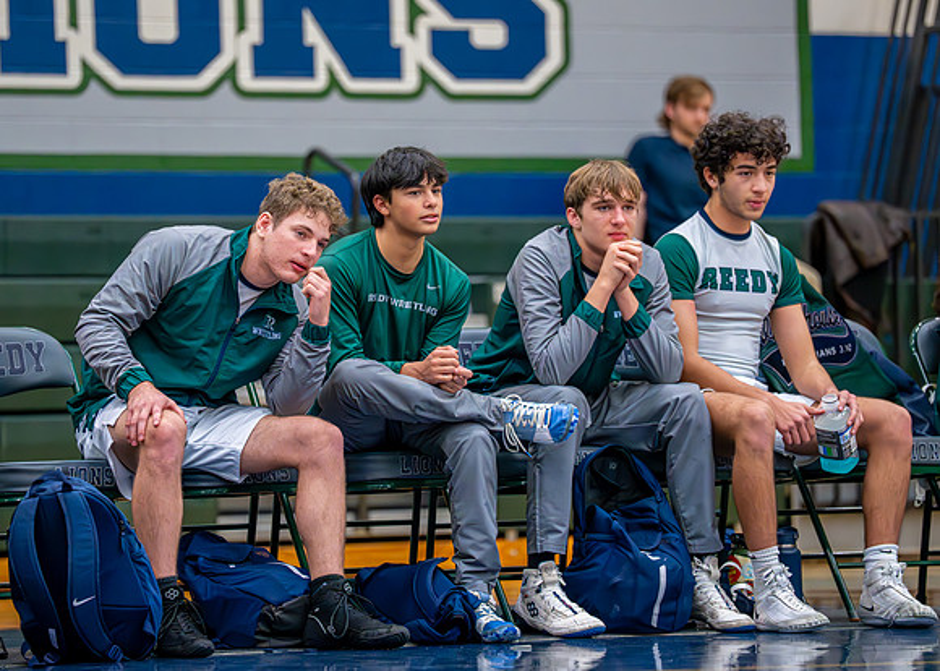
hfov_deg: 10.1
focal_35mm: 199
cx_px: 393
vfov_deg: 7.2
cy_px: 286
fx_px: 5301
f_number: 2.8
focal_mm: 164
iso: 6400
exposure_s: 1/1000
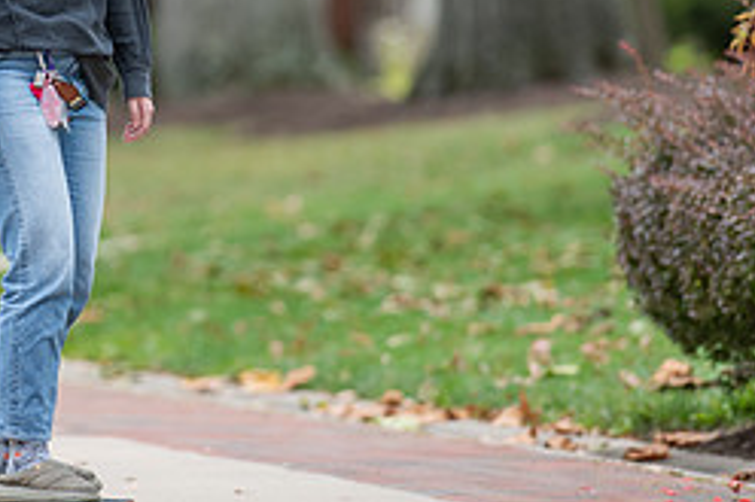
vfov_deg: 2.0
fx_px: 14733
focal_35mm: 703
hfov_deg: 2.9
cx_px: 46
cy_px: 29
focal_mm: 300
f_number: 3.5
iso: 250
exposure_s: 1/500
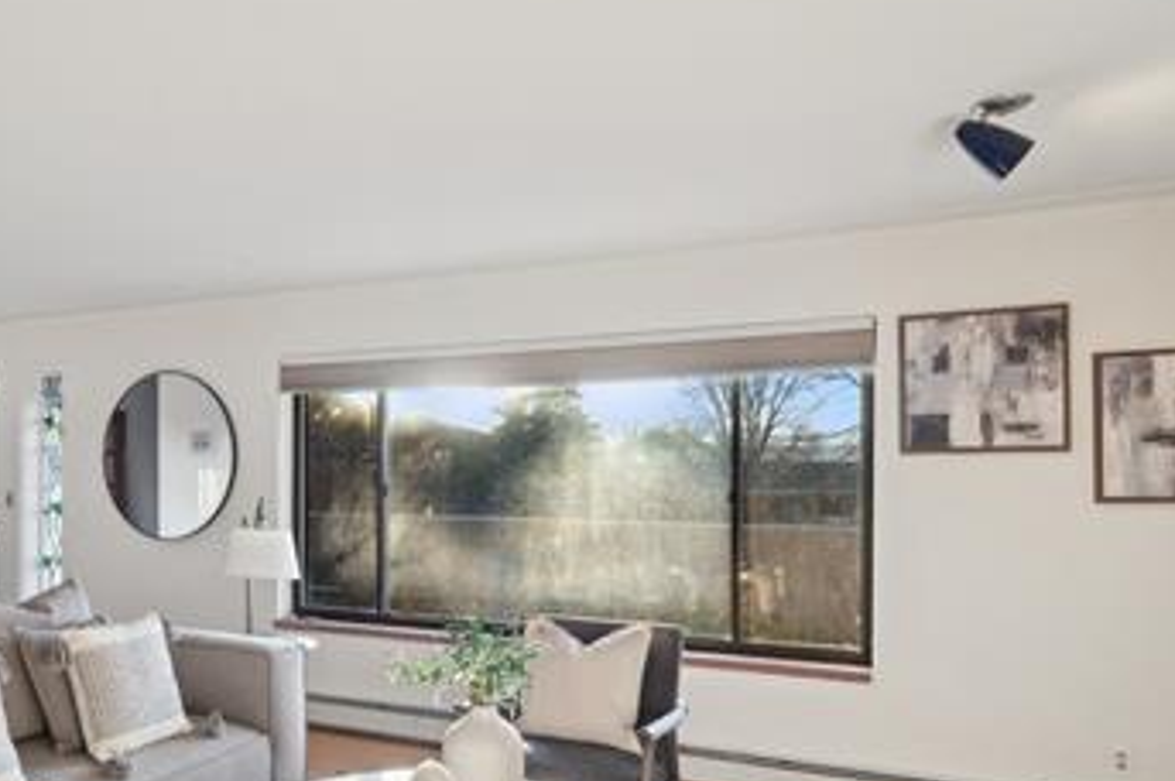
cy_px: 569
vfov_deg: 45.0
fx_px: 913
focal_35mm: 28
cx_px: 363
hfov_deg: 63.3
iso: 200
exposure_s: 1/20
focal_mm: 15
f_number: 8
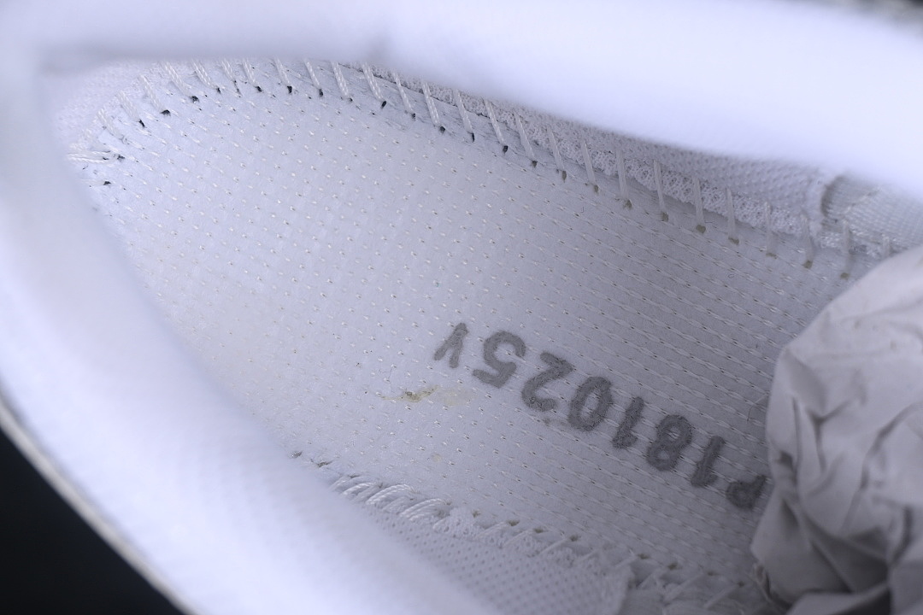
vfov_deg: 18.2
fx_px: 1923
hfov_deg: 27.0
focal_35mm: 75
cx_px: 462
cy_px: 308
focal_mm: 50
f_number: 7.1
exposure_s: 1/80
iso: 160
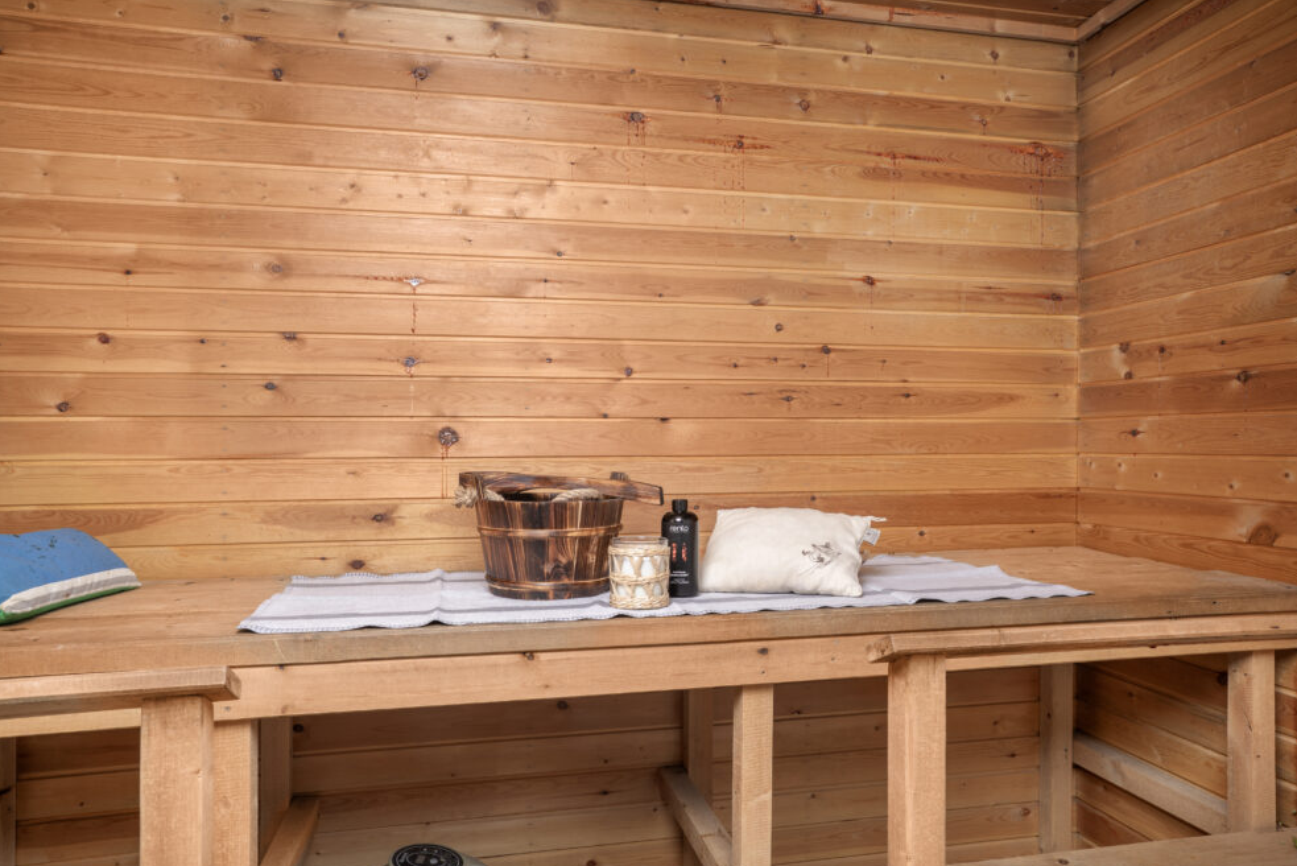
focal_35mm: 25
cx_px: 662
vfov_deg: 51.3
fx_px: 901
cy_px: 448
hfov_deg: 71.5
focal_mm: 24
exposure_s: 1/200
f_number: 8
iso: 100
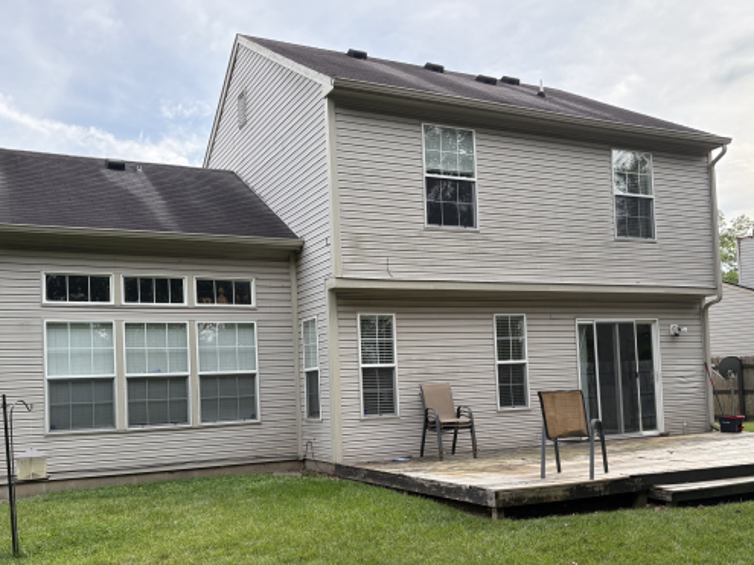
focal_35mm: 35
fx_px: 762
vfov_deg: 40.3
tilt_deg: +2.0
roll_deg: +2.6
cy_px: 364
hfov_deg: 52.6
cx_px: 382
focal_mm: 5.96
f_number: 1.6
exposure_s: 1/485
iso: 64
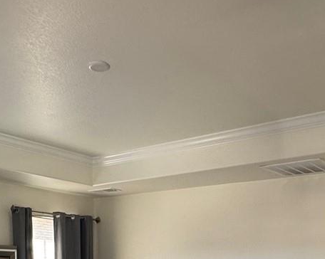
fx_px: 461
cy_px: 350
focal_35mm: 48
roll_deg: -1.2
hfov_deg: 38.7
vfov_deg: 26.1
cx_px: 133
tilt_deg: -11.3
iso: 200
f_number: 2.2
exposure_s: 1/60
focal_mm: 2.22
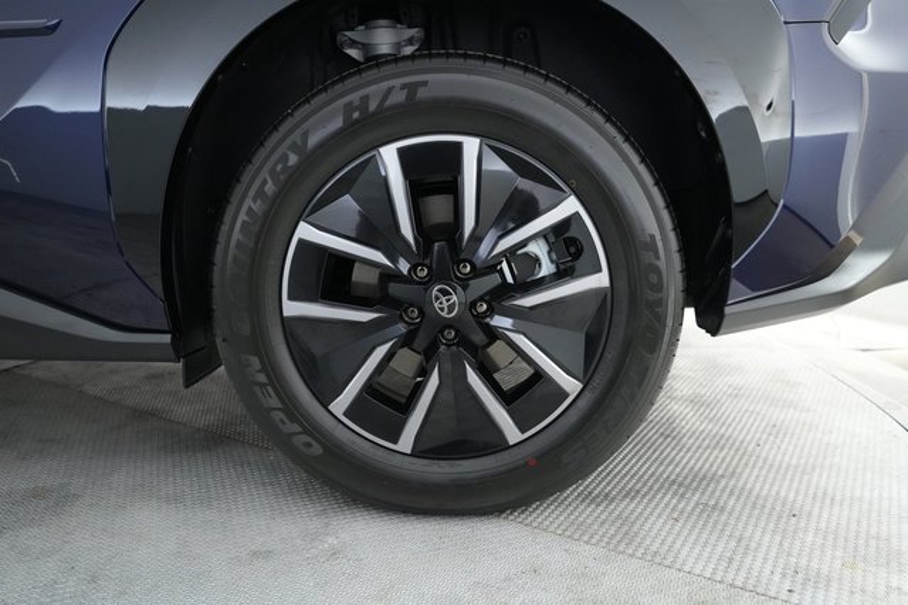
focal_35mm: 28
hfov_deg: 65.5
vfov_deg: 46.4
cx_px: 454
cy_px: 302
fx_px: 706
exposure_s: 1/160
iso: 6400
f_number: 2.8
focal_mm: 28
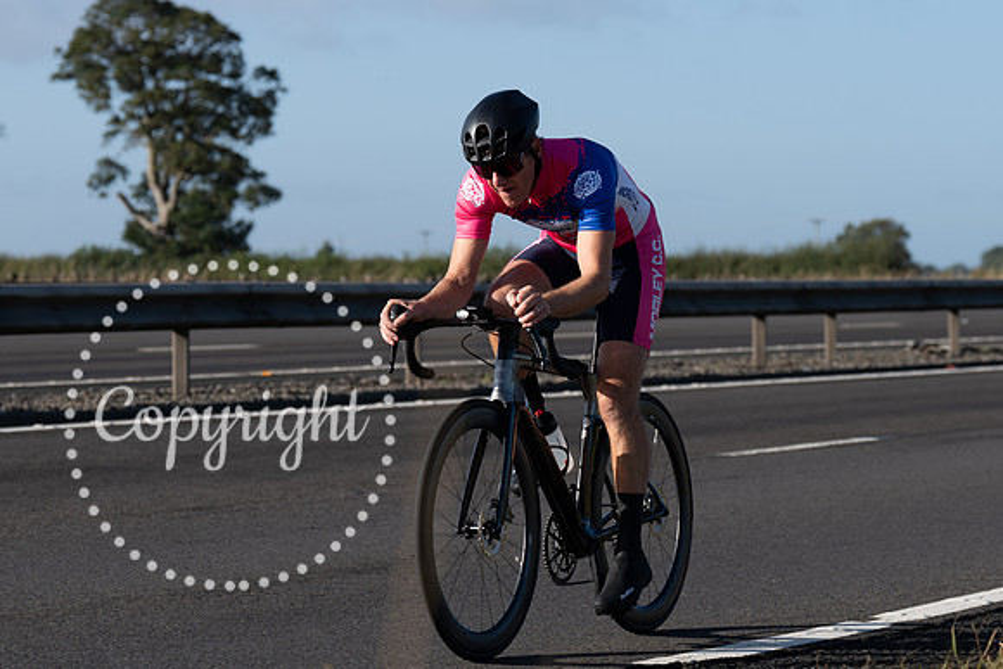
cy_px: 163
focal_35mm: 133
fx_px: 3707
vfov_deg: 10.3
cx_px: 540
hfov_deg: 15.4
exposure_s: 1/800
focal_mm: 88
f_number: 4.5
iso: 100
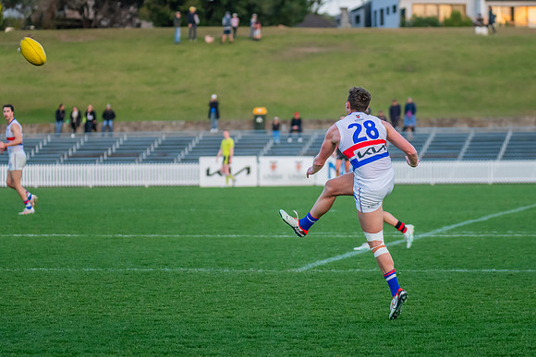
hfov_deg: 9.9
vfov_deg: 6.6
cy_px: 186
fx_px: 3085
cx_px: 302
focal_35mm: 207
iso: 2000
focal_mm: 180
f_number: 4
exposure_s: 1/1250
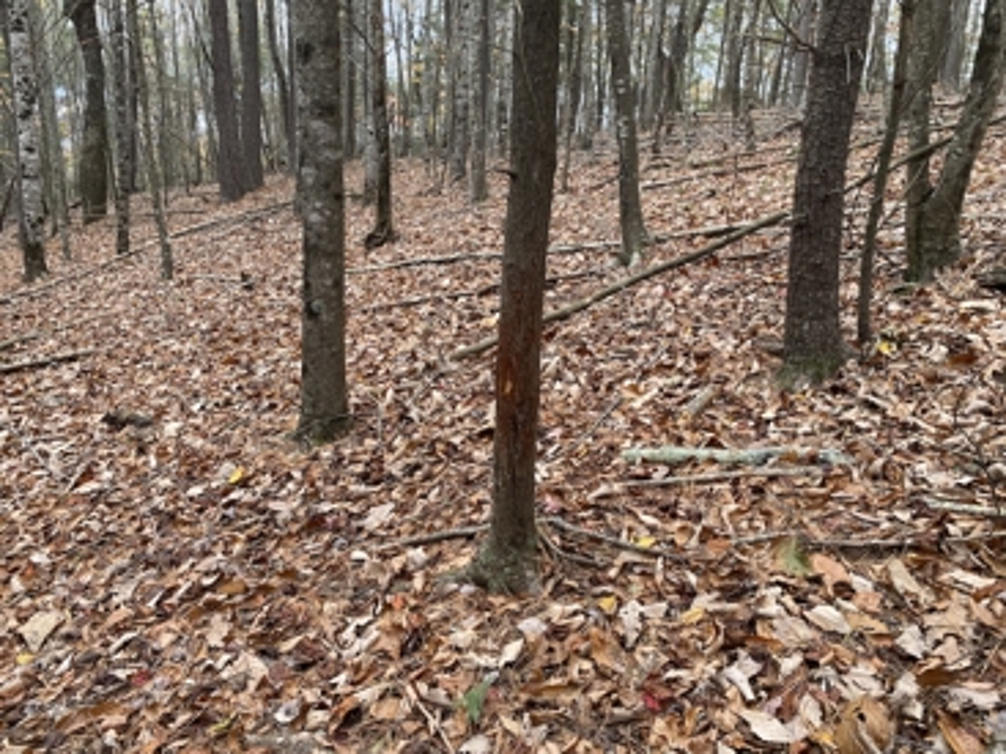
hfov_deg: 67.3
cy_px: 377
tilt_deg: -14.3
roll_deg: -2.8
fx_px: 755
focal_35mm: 26
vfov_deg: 53.0
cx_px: 503
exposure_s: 1/122
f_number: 1.8
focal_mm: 4.25
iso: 40
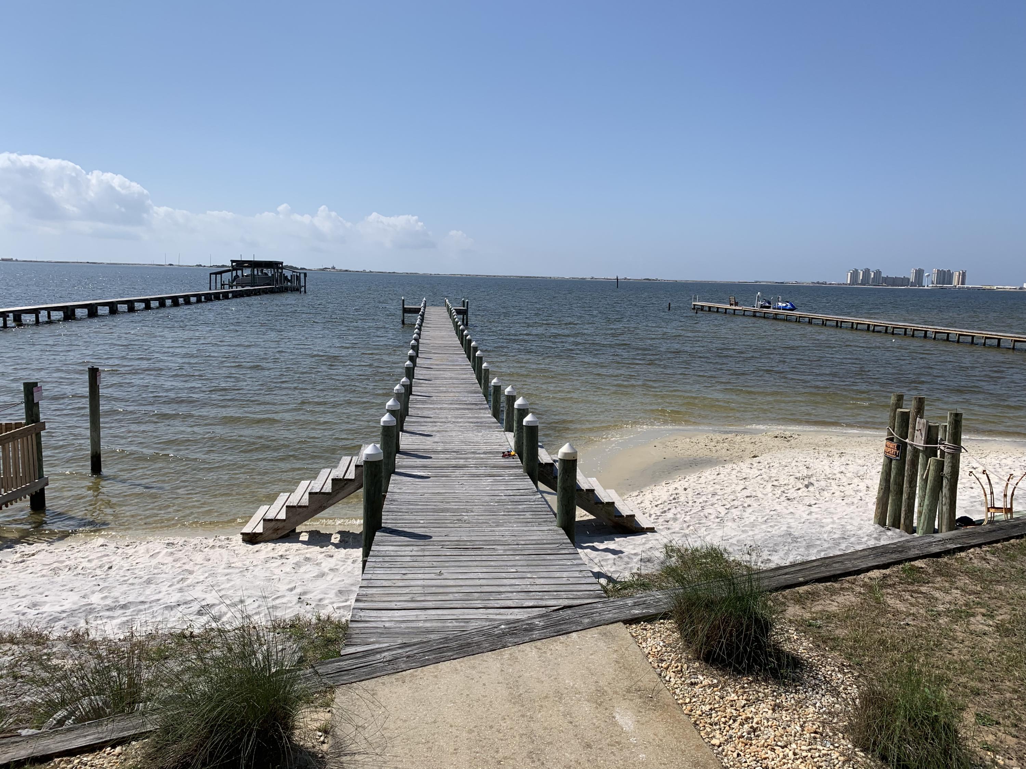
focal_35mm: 26
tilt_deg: -7.5
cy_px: 384
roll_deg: -1.9
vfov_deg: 53.1
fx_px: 771
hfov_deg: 67.3
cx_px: 513
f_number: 1.8
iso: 25
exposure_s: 1/4464
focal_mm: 4.25
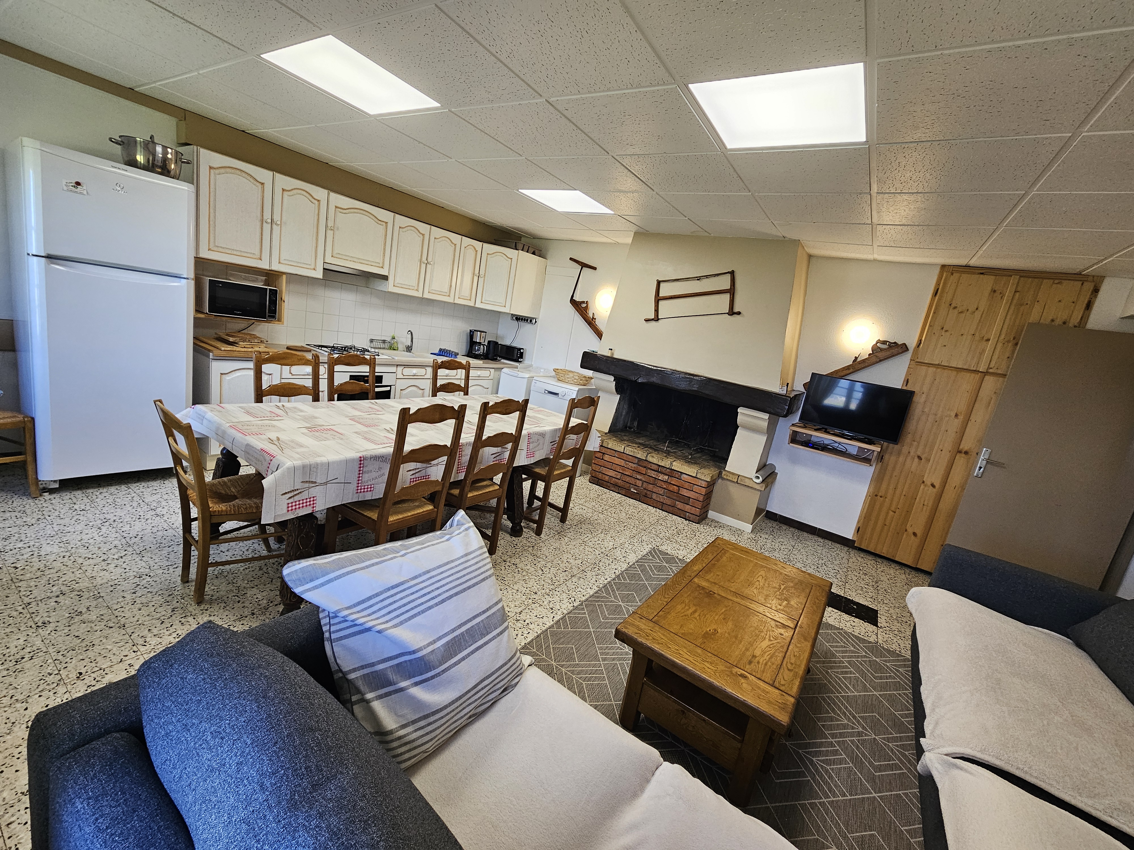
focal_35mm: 13
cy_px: 425
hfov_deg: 106.2
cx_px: 567
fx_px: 426
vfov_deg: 89.9
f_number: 2.2
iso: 80
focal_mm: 2.2
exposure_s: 1/50
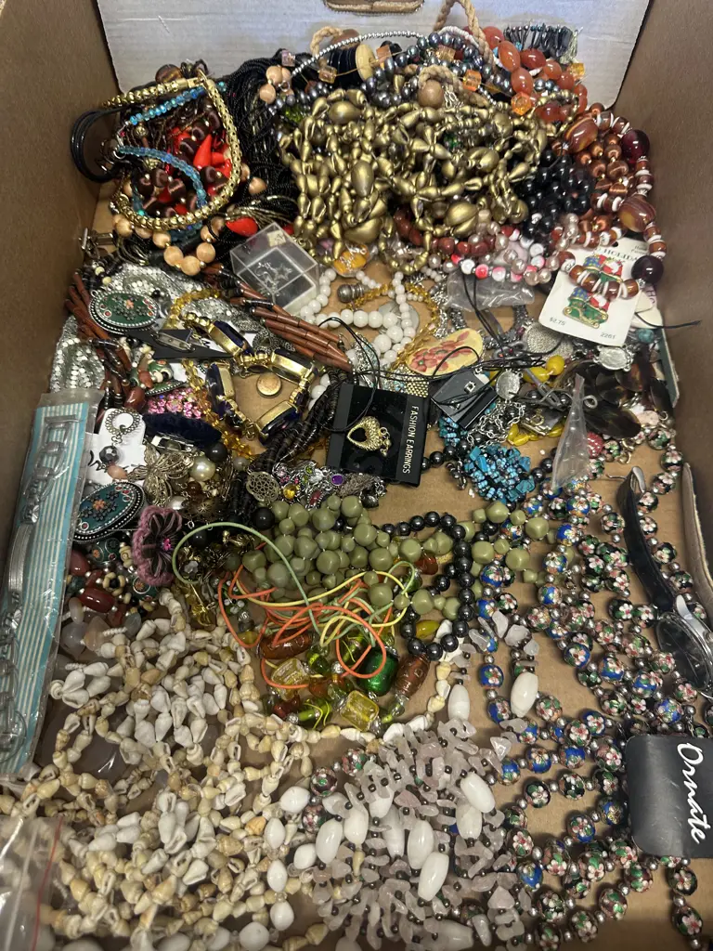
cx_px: 356
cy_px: 476
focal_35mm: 24
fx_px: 659
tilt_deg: -66.2
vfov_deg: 71.6
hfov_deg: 56.8
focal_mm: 6.86
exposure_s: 1/50
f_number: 1.78
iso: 125
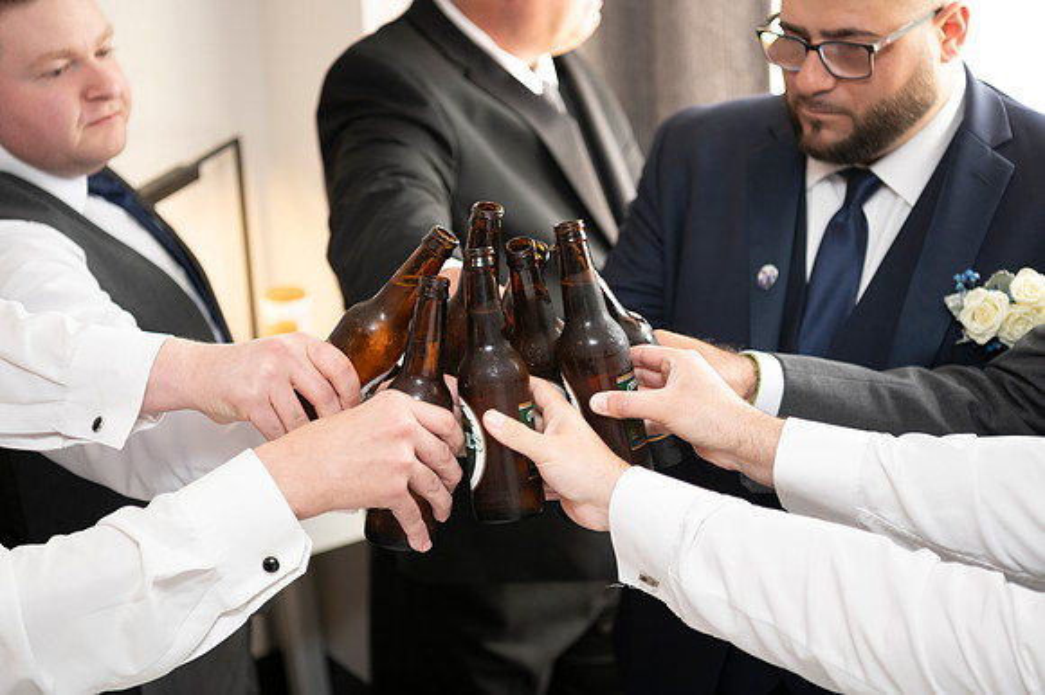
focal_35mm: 62
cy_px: 348
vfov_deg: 21.9
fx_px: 1799
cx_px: 522
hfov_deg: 32.4
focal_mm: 62
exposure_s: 1/100
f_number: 2.8
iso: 800
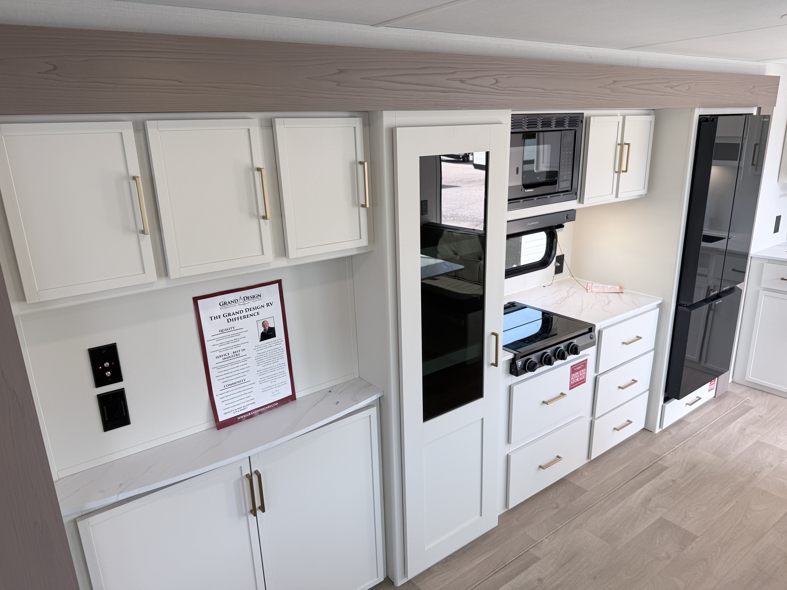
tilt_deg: -16.7
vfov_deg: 56.8
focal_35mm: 24
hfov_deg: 71.6
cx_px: 394
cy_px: 295
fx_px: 546
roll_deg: +2.1
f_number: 1.78
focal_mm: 6.76
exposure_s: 1/129
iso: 50
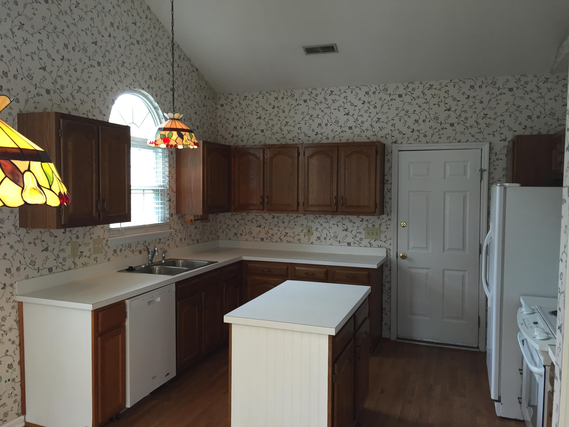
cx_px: 284
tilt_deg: -2.9
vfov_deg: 48.2
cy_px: 214
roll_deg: -1.2
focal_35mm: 29
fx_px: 477
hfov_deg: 61.7
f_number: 2.2
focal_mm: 4.15
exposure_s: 1/30
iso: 64
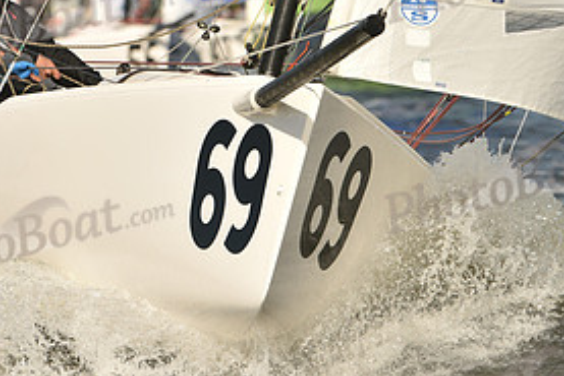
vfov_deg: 1.9
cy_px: 105
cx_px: 281
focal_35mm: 712
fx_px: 11160
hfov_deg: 2.9
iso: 250
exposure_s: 1/1250
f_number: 8
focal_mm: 340
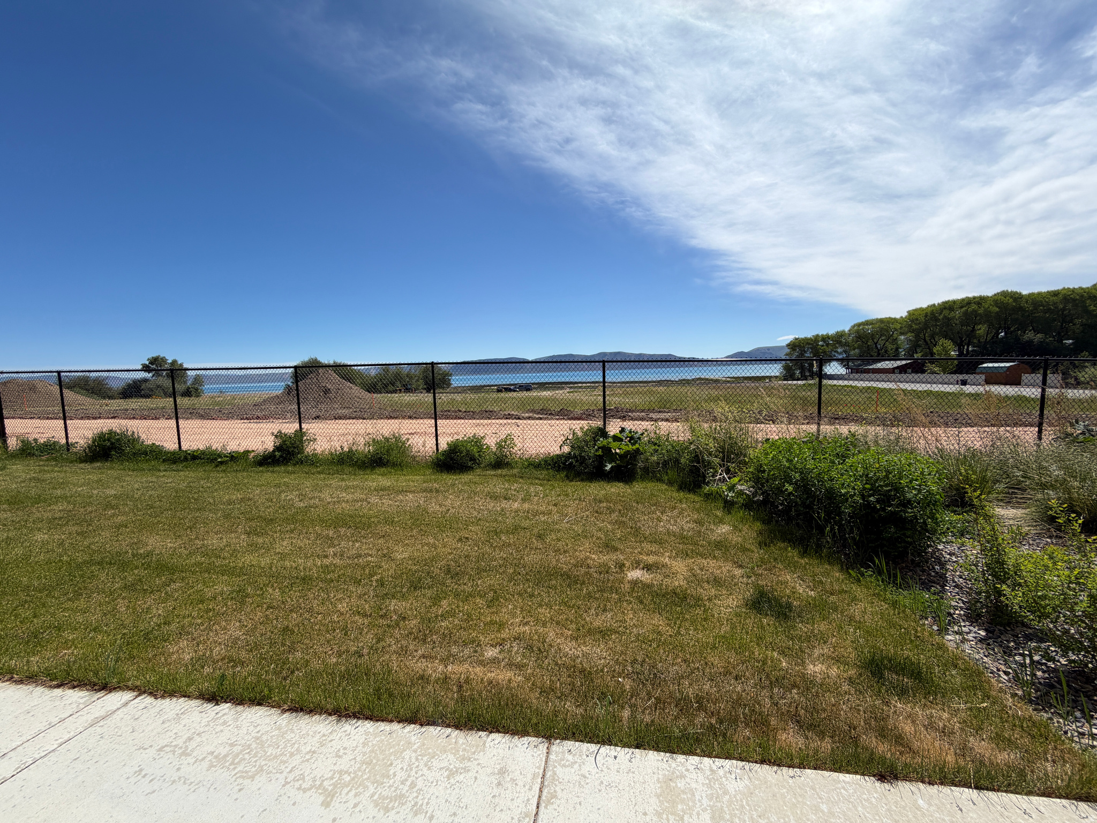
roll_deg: +2.6
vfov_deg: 85.7
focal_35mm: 14
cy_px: 412
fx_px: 444
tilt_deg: -5.7
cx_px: 548
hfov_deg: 102.1
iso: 20
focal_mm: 2.22
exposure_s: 1/1259
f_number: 2.2
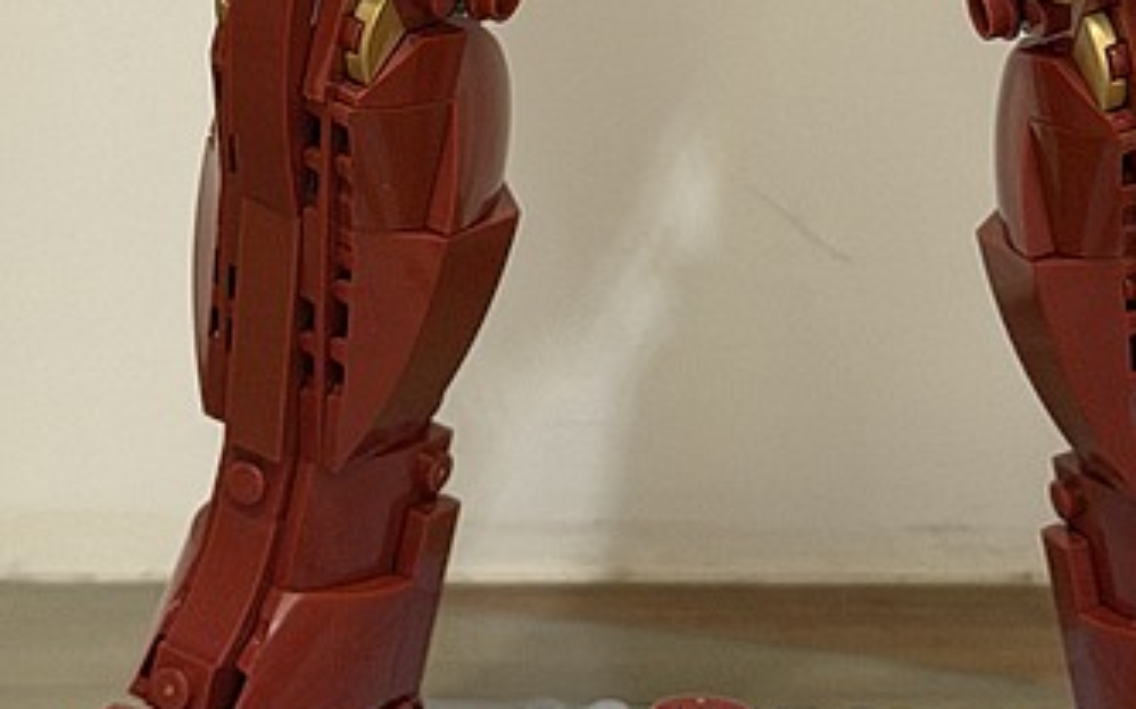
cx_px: 723
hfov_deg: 13.2
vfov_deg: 8.0
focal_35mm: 159
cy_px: -419
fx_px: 4922
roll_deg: -0.3
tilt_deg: -11.7
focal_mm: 6.76
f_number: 1.78
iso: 200
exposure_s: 1/40
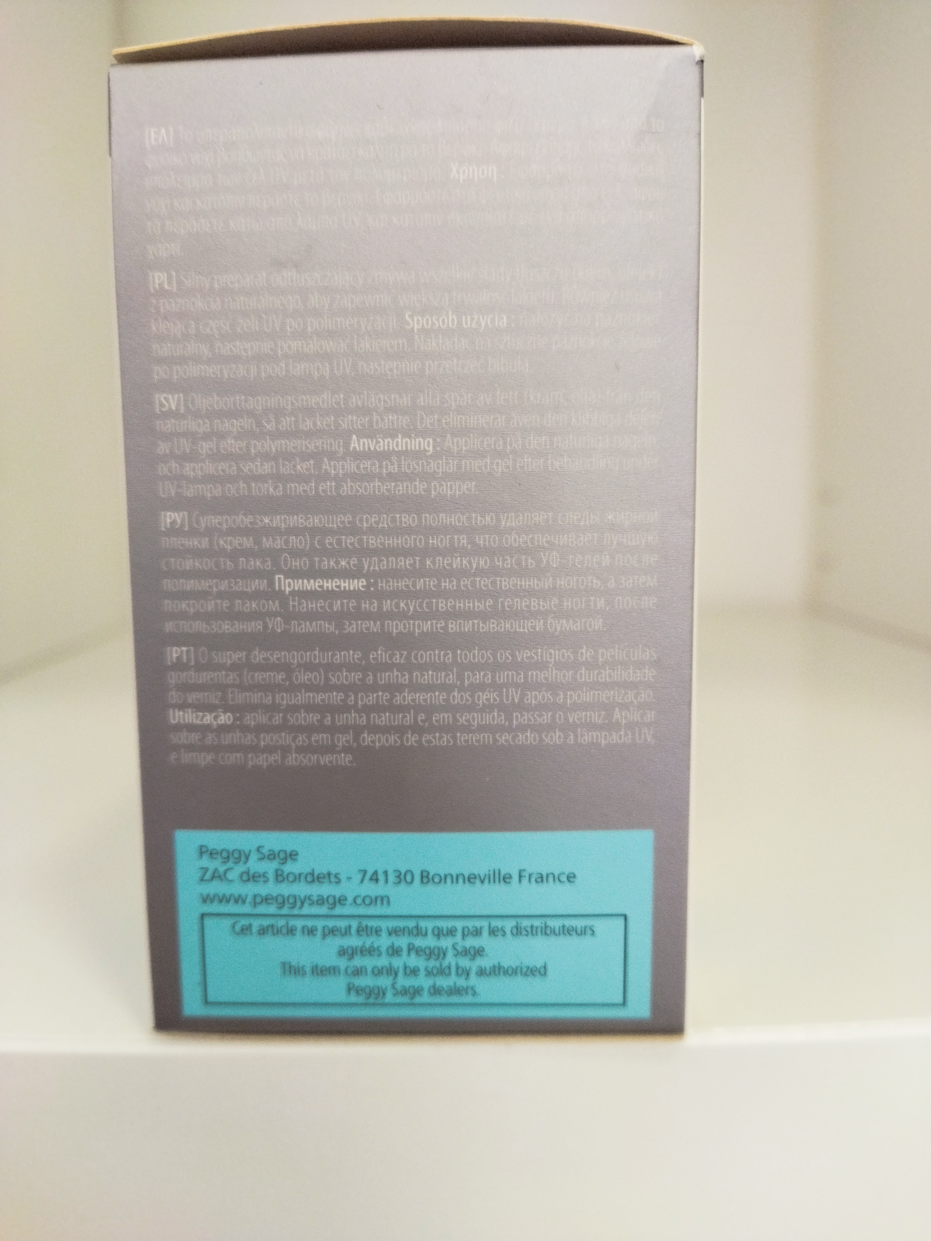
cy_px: 620
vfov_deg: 65.3
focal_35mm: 27
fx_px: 968
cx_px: 466
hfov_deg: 51.4
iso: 153
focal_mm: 4.71
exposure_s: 1/100
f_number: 1.79
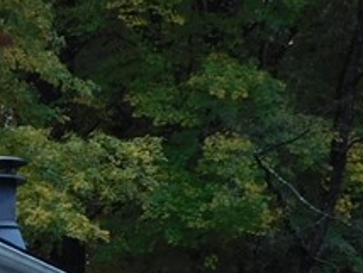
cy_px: 514
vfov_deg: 8.3
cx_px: -402
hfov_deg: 10.4
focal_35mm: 172
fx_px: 1806
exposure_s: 1/400
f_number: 3.5
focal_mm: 6.3
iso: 125
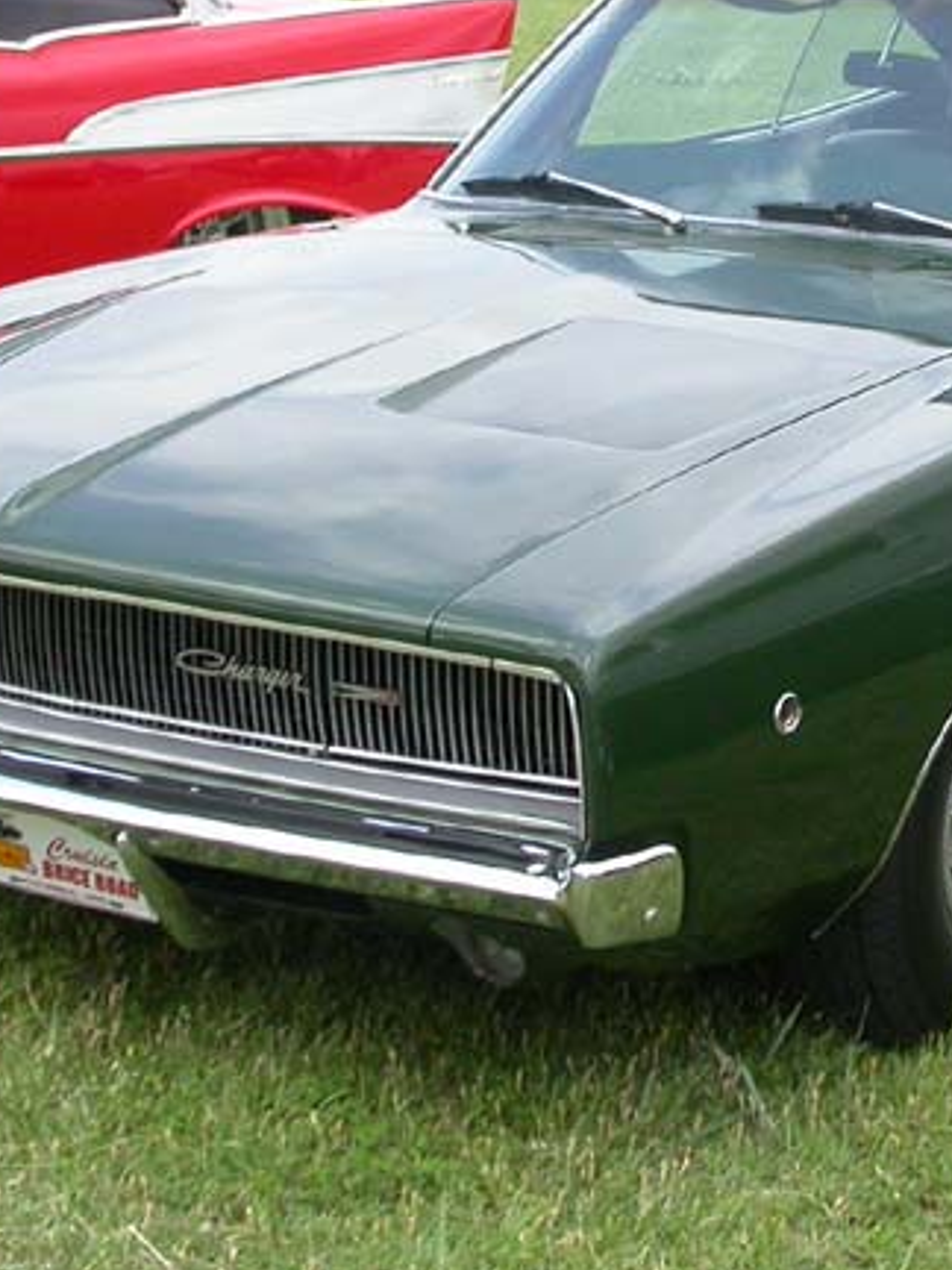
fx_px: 3300
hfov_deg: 16.3
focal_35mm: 90
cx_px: 755
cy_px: 559
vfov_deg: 21.8
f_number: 2.6
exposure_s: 1/1000
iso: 100
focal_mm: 7.85
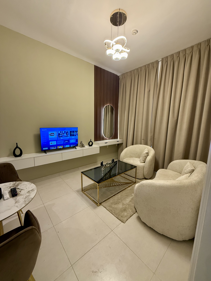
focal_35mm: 14
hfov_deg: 85.7
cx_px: 106
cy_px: 140
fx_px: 114
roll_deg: -1.2
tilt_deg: -8.6
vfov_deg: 102.1
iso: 250
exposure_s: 1/50
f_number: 2.2
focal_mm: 2.22
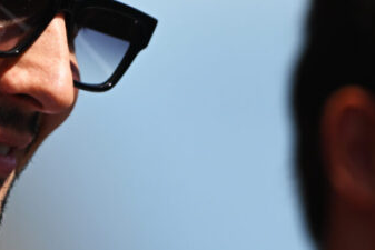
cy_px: 154
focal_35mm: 1660
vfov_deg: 0.8
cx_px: -42
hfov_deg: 1.2
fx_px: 17298
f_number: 2.8
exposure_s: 1/2500
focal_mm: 400
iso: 100
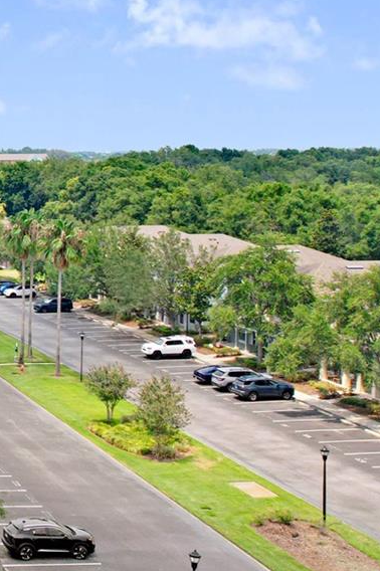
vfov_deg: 32.1
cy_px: 191
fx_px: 983
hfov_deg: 18.0
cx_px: -275
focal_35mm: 62
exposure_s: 1/800
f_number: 2.8
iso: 200
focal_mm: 8.38
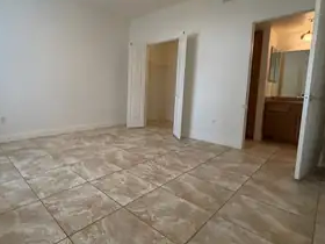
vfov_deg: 65.7
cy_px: 107
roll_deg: -0.7
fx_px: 188
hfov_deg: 78.8
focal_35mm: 20
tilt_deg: -7.6
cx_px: 106
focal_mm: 2.22
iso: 250
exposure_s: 1/120
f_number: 2.2
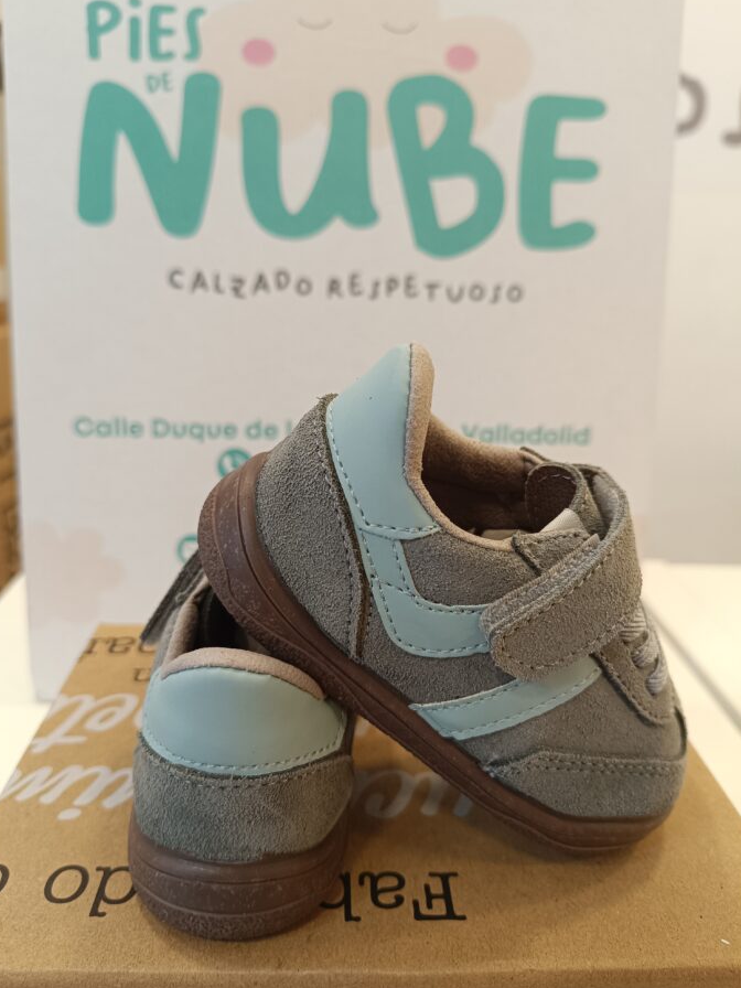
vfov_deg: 69.4
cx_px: 359
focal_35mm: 25
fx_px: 714
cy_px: 484
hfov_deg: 54.9
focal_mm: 5.59
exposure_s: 1/101
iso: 369
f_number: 1.88
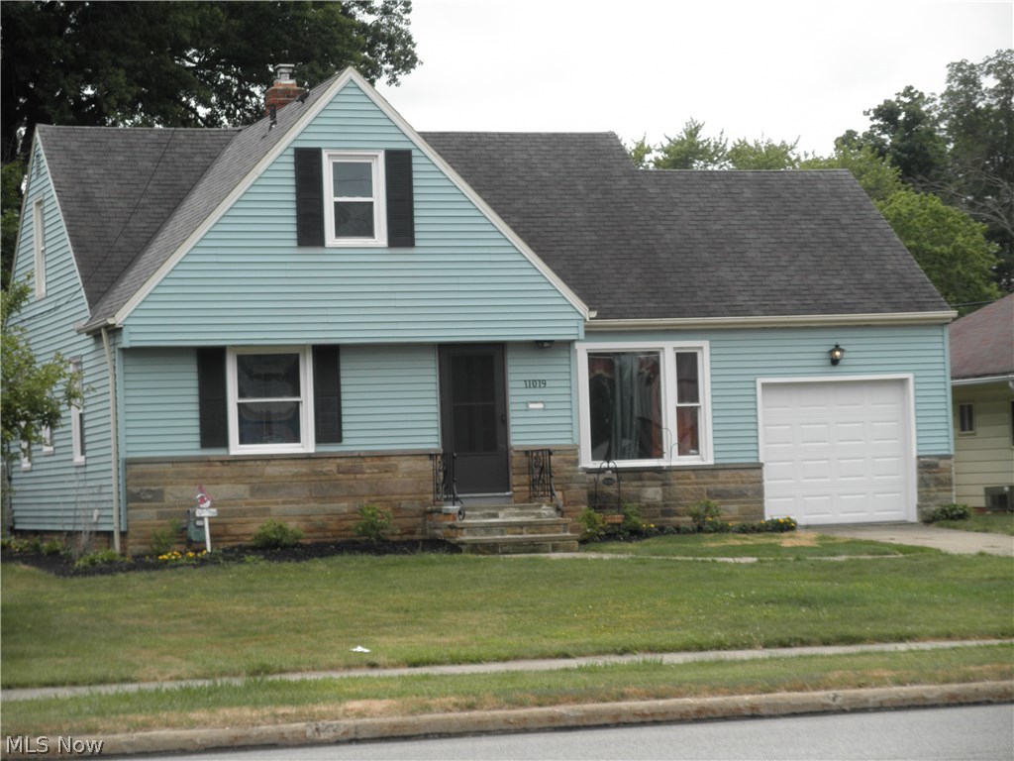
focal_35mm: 92
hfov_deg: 21.3
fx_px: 2695
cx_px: 507
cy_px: 380
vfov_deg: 16.1
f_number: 4.2
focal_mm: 16.3
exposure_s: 1/320
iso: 64
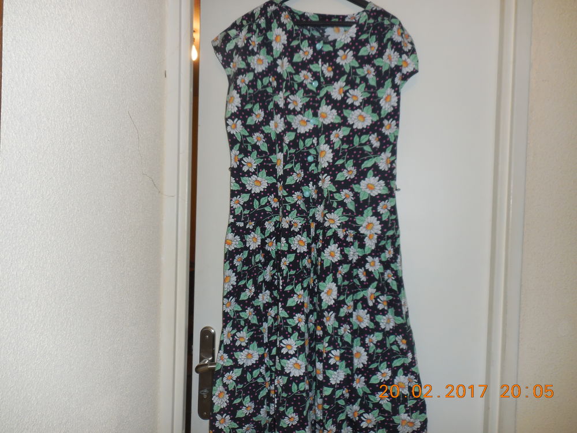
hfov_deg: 69.4
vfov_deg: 54.9
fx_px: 417
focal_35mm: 25
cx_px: 288
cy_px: 216
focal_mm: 4.5
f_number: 3.7
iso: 125
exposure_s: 1/25
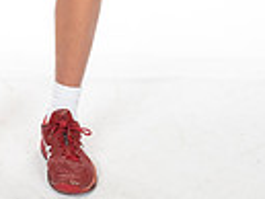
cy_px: -226
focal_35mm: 184
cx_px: 6
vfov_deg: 7.7
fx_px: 1410
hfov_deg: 10.7
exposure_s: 1/320
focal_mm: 55
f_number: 7.1
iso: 800
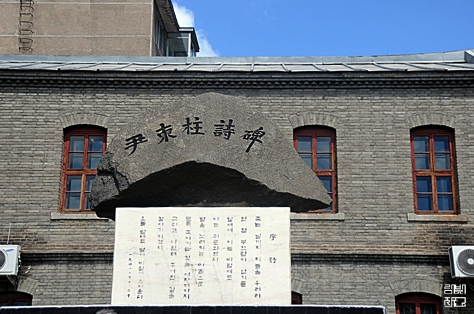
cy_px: 157
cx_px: 237
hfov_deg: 36.9
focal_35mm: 54
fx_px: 710
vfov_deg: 25.0
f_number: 5
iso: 200
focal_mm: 36
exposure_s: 1/1000
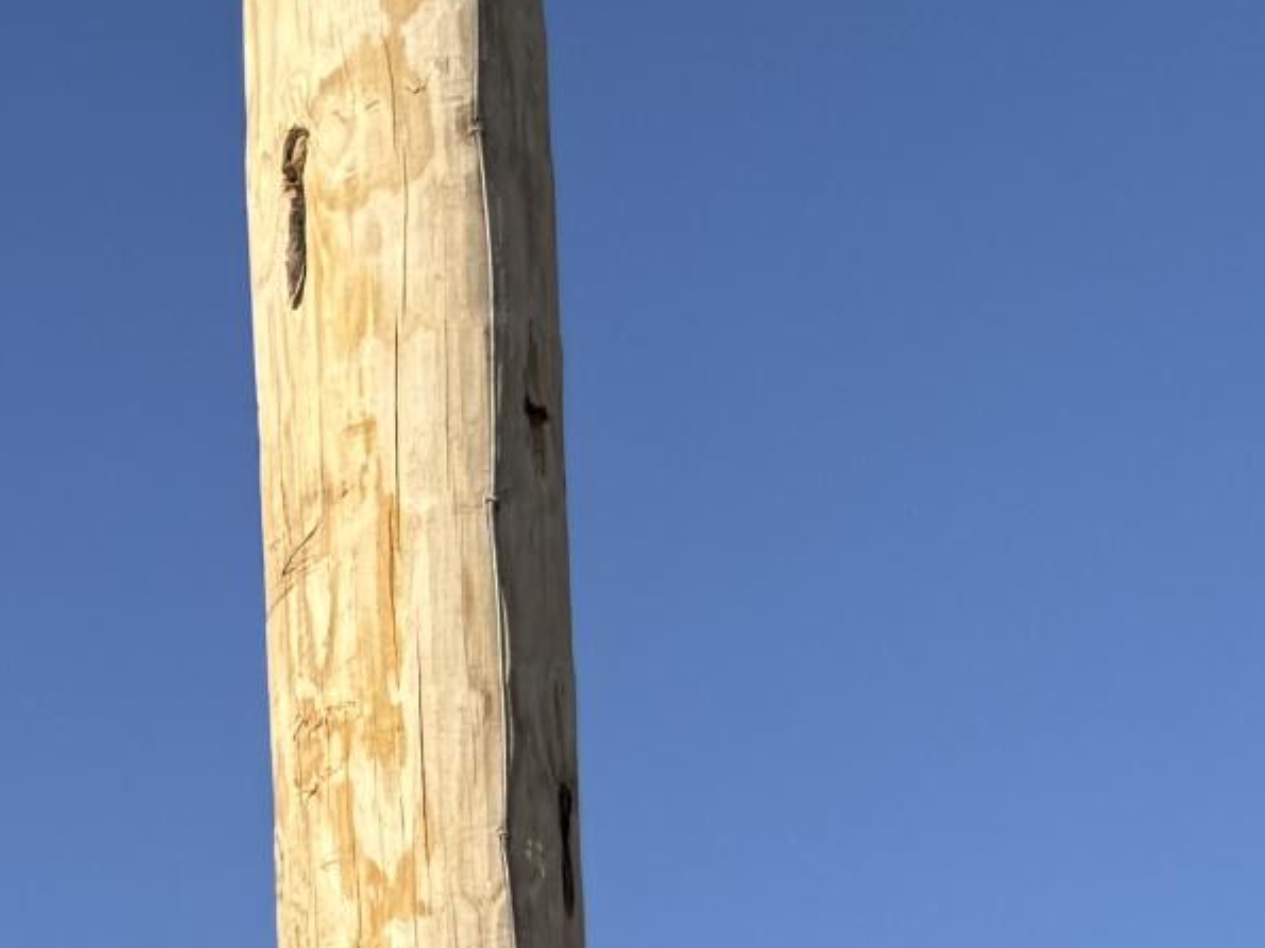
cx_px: -1486
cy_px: 2130
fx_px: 4421
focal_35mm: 121
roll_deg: +1.9
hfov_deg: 13.3
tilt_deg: +6.1
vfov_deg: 10.8
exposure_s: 1/4673
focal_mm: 6.76
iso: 80
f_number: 1.78
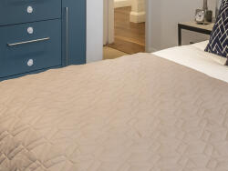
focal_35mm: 59
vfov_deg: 22.0
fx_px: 389
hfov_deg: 31.8
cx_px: 182
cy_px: -60
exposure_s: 1/8
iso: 320
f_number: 8
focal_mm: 10
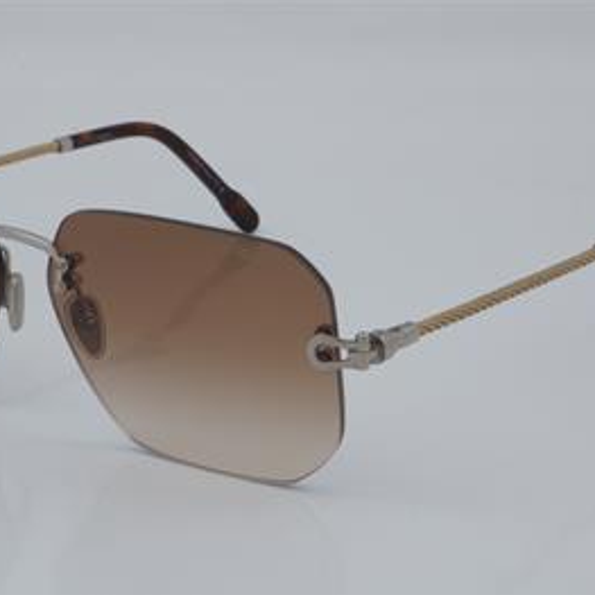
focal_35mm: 97
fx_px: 1886
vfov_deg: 17.9
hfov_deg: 17.9
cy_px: 299
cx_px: 242
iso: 100
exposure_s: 1/4
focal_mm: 50
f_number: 32
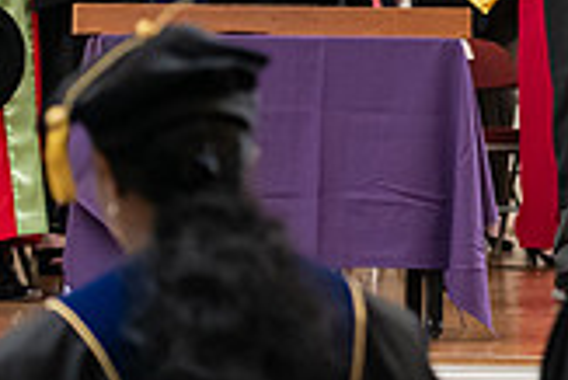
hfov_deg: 8.2
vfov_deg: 5.5
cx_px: 641
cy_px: -47
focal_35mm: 249
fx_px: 3932
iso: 2000
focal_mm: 70
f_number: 3.2
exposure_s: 1/200
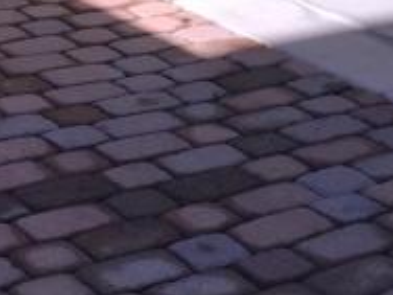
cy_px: -69
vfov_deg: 9.3
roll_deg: -2.0
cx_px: 326
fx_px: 1794
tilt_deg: -12.5
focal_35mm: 158
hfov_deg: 12.4
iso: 64
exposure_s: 1/2198
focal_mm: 4.15
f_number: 2.2
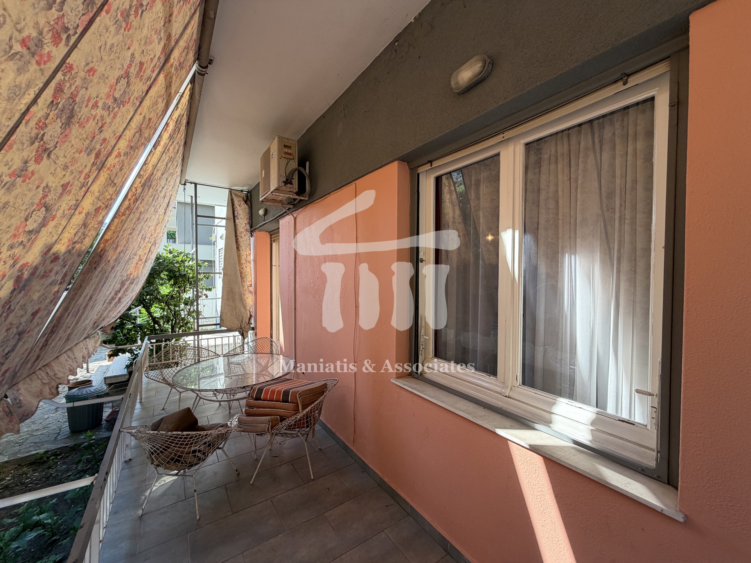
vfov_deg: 85.7
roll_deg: -0.3
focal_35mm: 14
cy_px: 282
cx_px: 376
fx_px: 304
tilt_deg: -0.3
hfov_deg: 102.1
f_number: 2.2
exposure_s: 1/154
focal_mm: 2.22
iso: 50
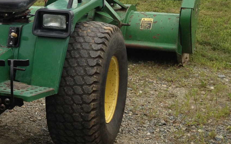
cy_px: 38
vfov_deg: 14.5
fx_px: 567
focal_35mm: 90
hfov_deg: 21.7
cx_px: -27
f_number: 2.4
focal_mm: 4.28
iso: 50
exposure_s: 1/452
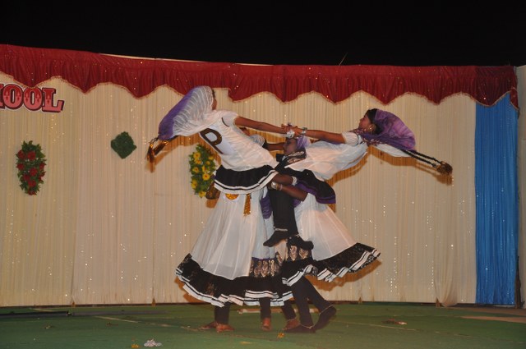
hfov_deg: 26.0
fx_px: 1138
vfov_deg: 17.4
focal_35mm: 78
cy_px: 174
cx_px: 263
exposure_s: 1/125
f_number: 5
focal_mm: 52
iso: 400
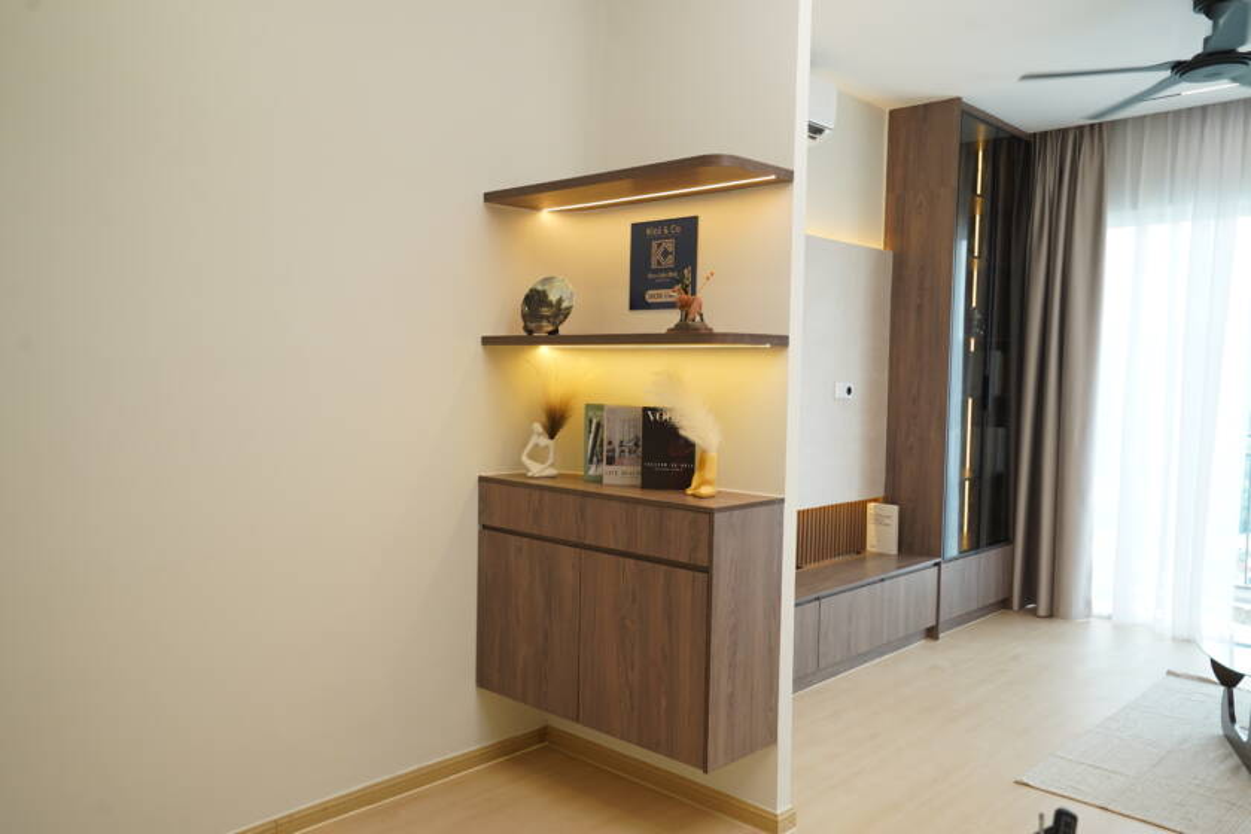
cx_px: 626
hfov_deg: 63.7
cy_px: 417
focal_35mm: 29
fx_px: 1008
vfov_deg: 45.0
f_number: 5.6
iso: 640
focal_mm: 29
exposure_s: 1/125
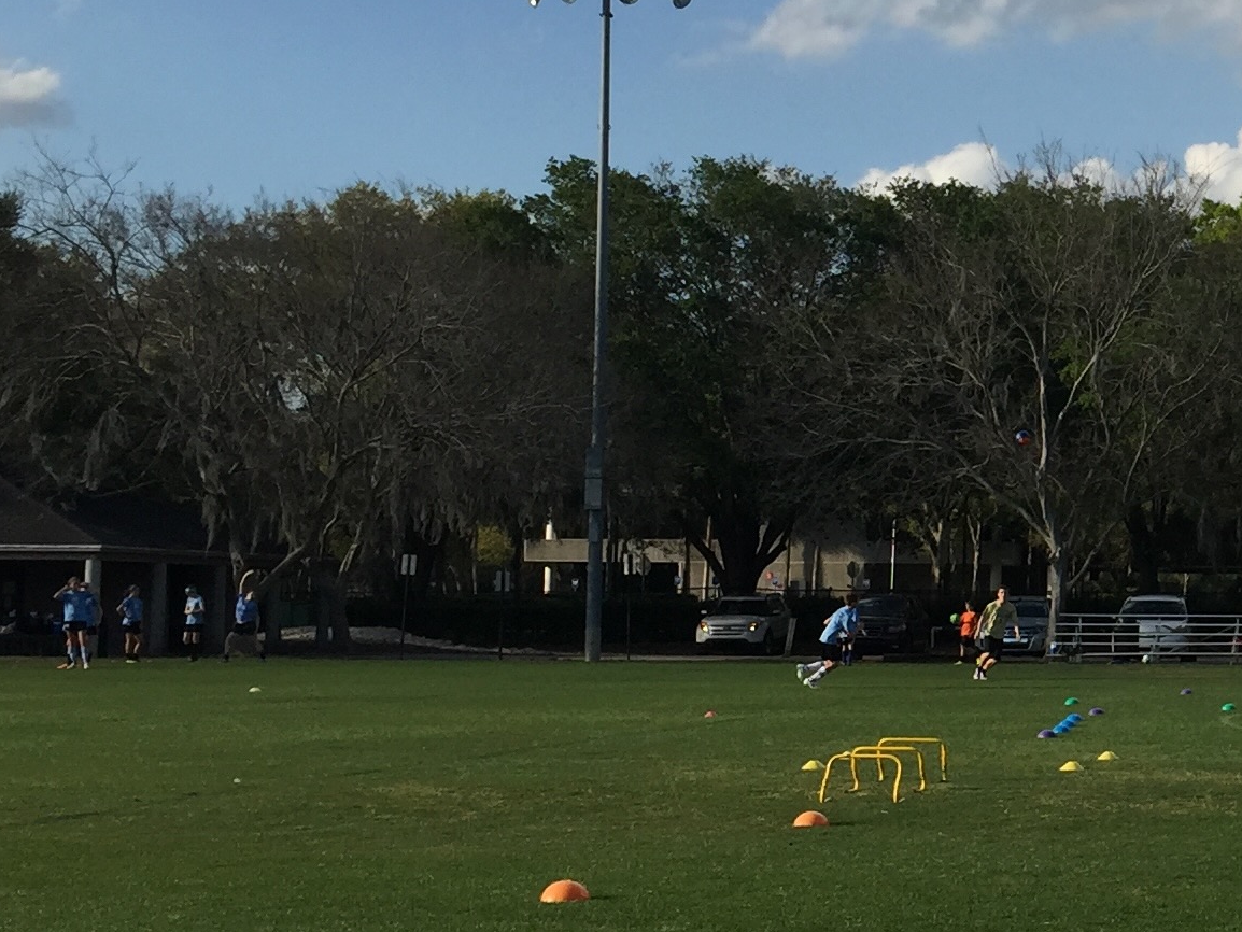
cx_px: 1579
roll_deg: -1.3
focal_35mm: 82
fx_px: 2943
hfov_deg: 21.7
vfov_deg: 18.0
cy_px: 489
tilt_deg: +2.1
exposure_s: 1/1721
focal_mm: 4.15
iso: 32
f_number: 2.2
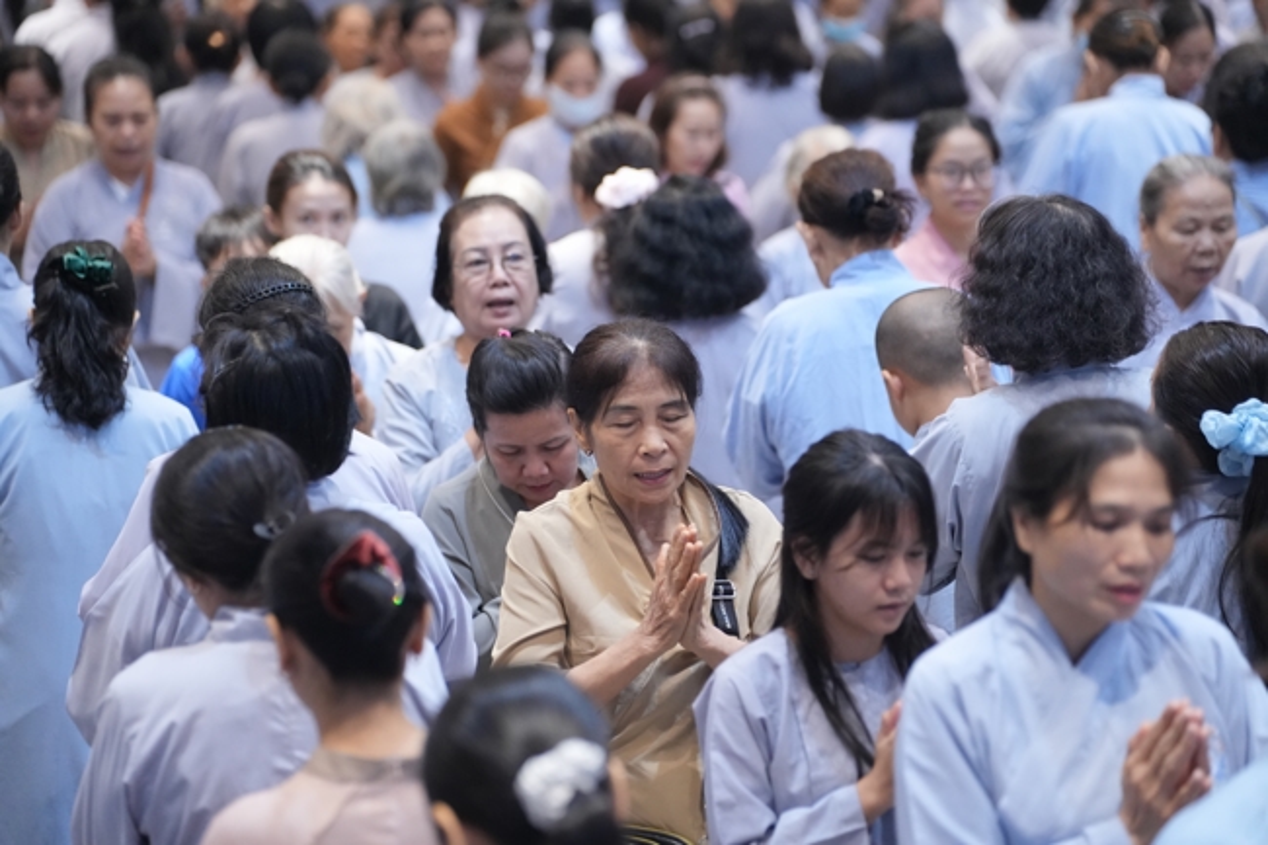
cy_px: 422
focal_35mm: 110
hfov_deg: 18.6
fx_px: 3873
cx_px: 634
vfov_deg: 12.4
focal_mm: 110
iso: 5000
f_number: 2.8
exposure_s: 1/250
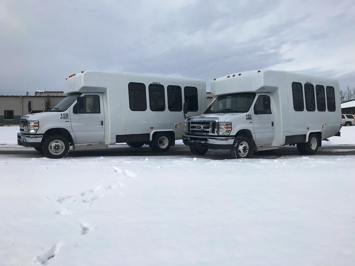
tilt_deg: +1.2
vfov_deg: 49.7
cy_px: 133
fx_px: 287
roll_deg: +0.0
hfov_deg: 63.4
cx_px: 178
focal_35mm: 28
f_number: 1.8
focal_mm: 3.99
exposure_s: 1/4000
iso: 20
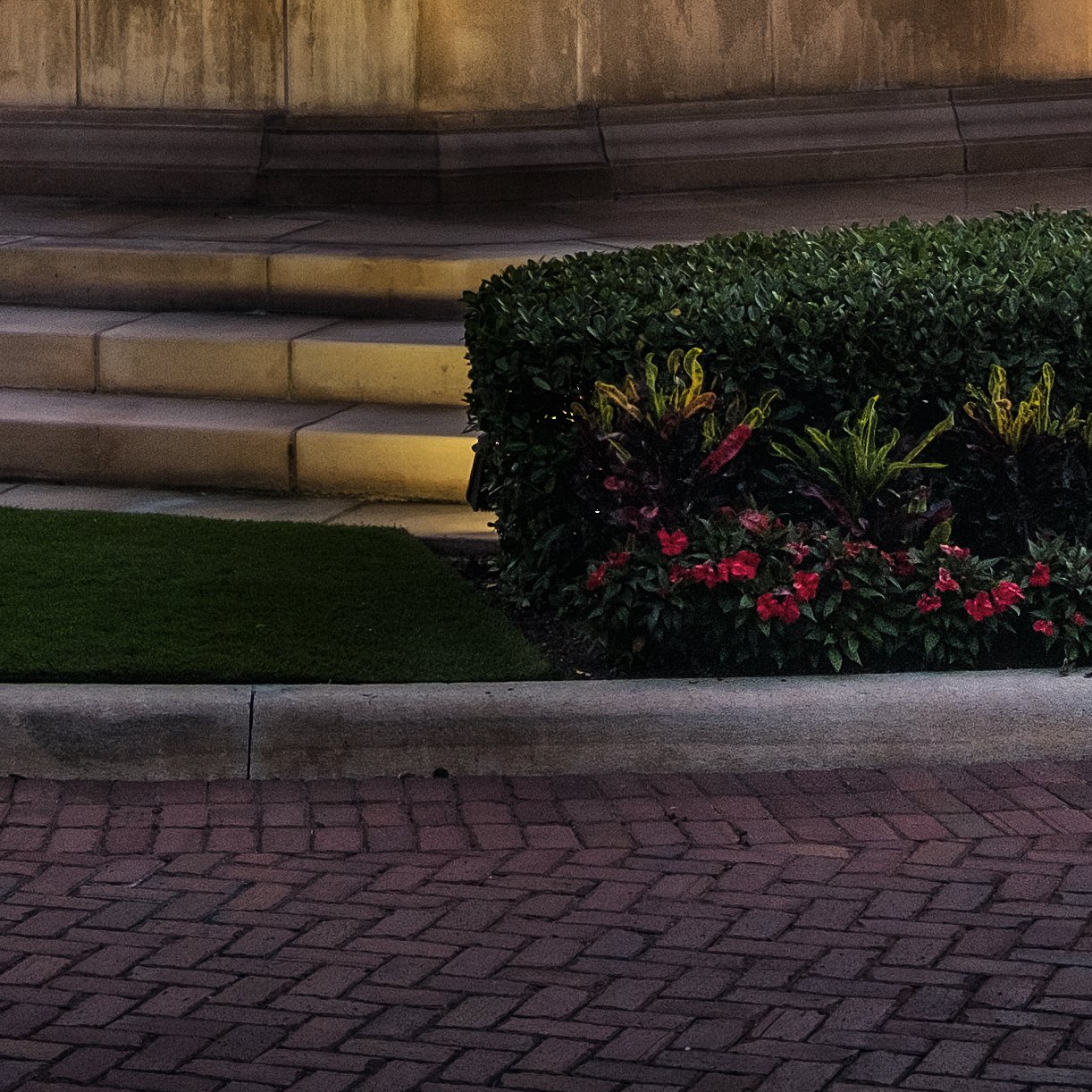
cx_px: 243
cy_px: -951
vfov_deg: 11.3
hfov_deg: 12.2
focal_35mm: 143
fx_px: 5104
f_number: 8
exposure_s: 1/280
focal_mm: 27.7
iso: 200
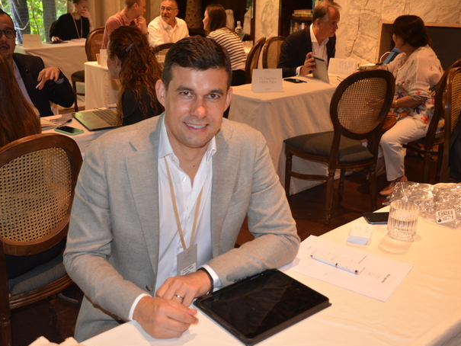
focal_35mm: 40
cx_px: 200
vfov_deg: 36.0
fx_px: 533
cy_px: 175
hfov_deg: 46.7
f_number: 3.8
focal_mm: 24
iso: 720
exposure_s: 1/60
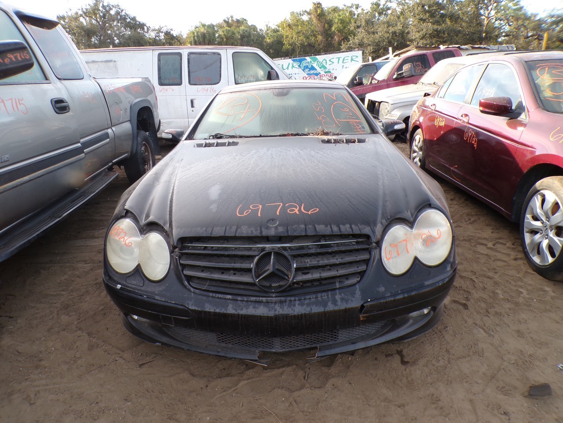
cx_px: 282
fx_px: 390
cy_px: 212
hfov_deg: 71.6
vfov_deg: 56.8
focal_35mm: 24
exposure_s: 1/90
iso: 100
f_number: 4.4
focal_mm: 4.3
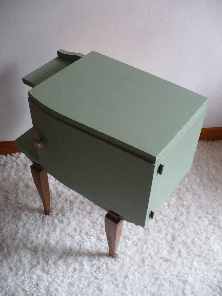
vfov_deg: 50.1
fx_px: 316
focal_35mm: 37
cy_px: 148
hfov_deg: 38.7
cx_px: 111
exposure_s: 1/30
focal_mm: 6.1
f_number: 2.8
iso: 160
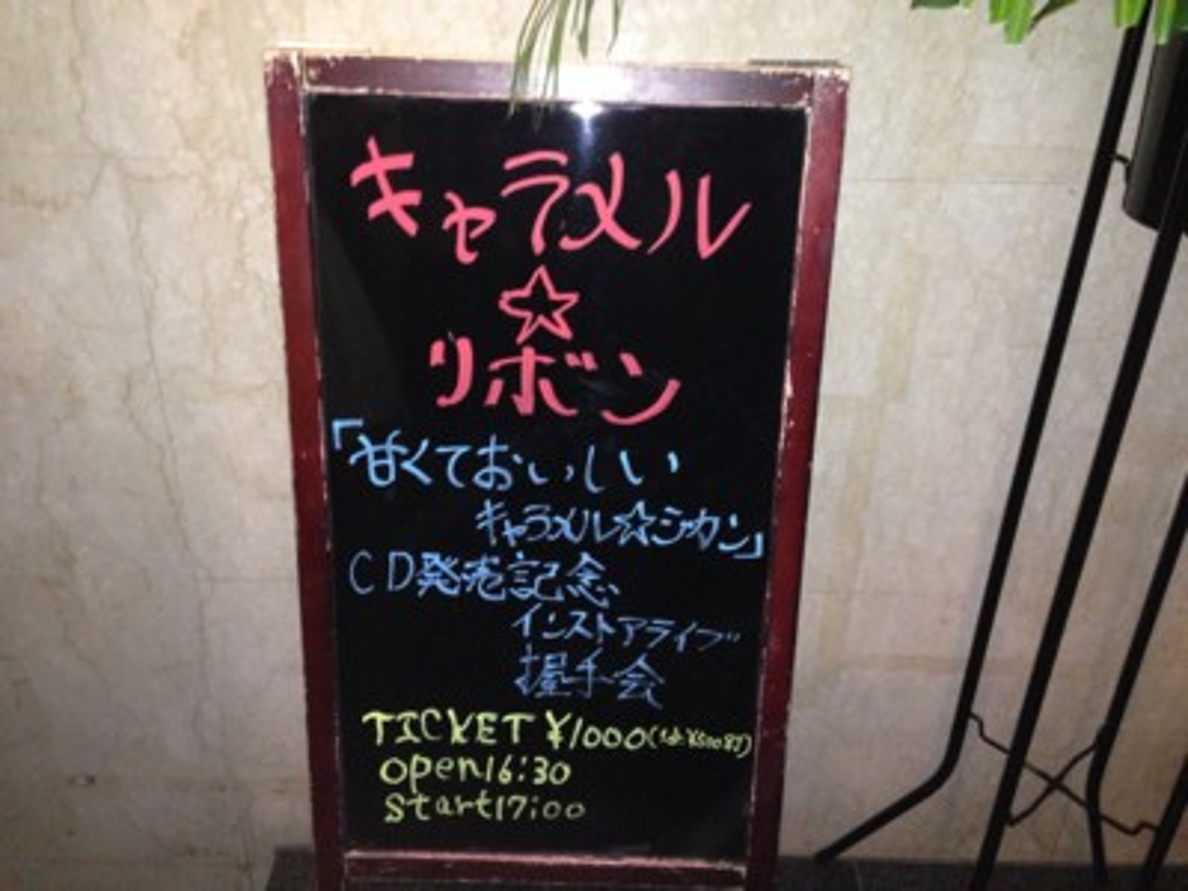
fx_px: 1133
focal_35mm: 33
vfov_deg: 42.9
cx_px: 594
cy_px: 446
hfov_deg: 55.4
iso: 400
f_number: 2.4
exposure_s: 1/16
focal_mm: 4.13
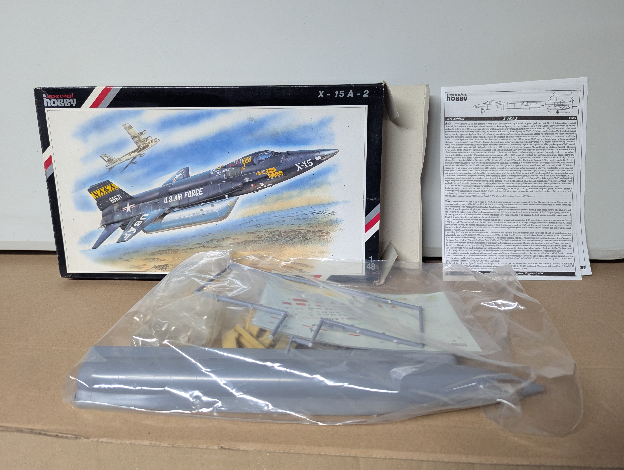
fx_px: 433
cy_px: 235
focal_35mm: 24
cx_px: 312
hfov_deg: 71.5
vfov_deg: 56.9
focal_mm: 6.81
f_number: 1.85
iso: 286
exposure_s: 1/85.8
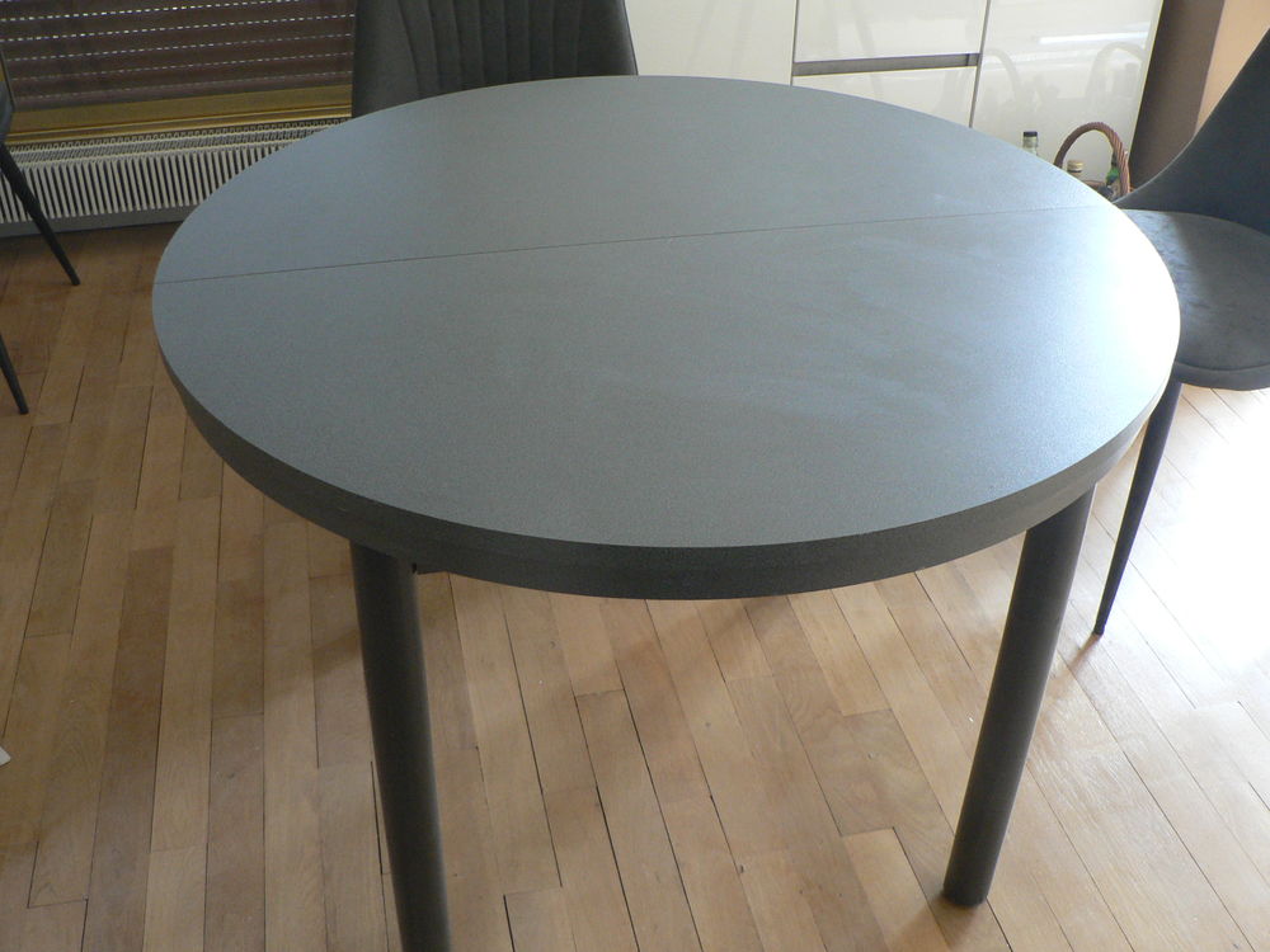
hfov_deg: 51.4
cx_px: 635
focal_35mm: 36
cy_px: 476
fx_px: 1321
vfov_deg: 39.7
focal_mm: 6
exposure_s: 1/20
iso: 200
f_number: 2.8
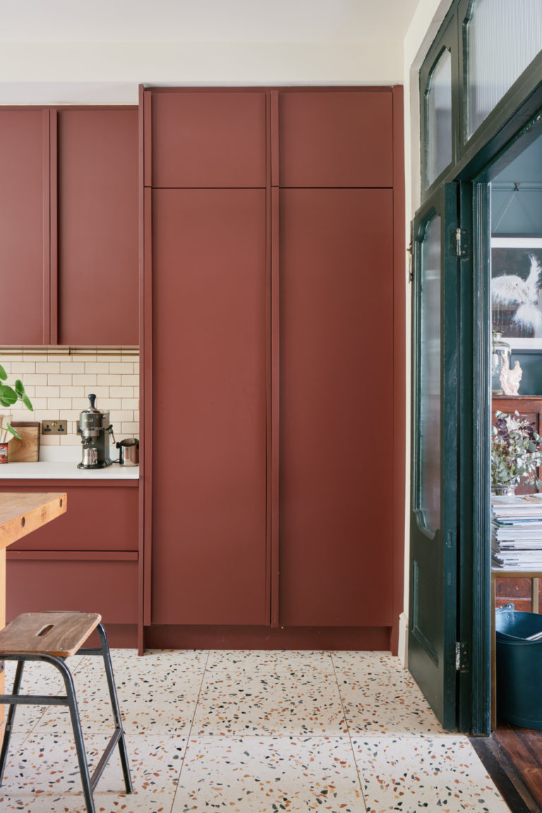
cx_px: 271
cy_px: 406
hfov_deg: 45.0
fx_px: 655
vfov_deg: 63.7
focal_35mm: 29
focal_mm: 19.4
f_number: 11
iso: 160
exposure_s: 10
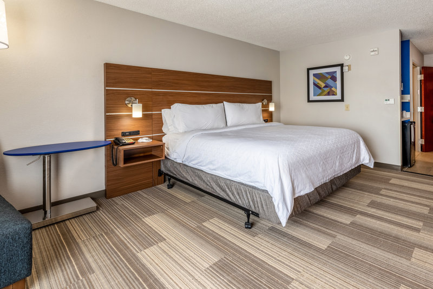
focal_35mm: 14
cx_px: 216
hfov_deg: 104.2
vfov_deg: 81.3
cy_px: 144
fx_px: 168
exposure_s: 1/160
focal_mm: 14
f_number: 11
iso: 320
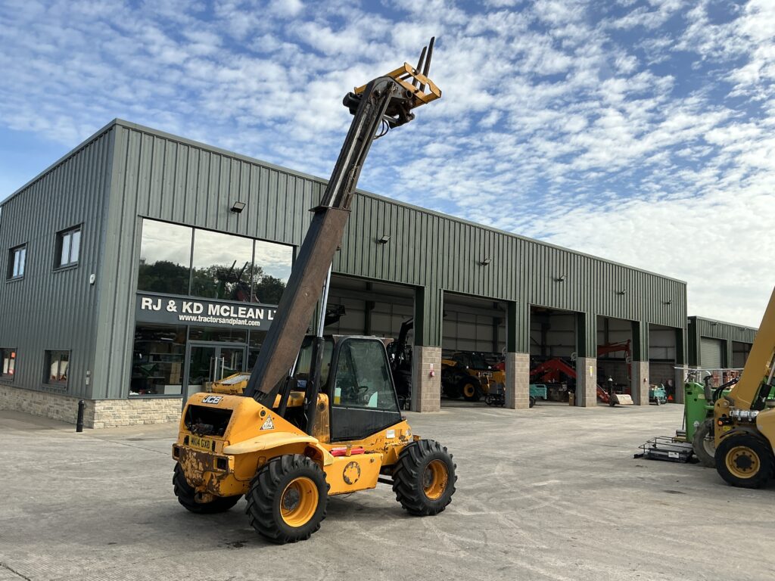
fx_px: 627
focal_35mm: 28
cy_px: 290
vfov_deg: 49.7
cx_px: 388
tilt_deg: +6.4
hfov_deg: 63.4
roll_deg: -2.4
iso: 25
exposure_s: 1/1984
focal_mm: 3
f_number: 1.8
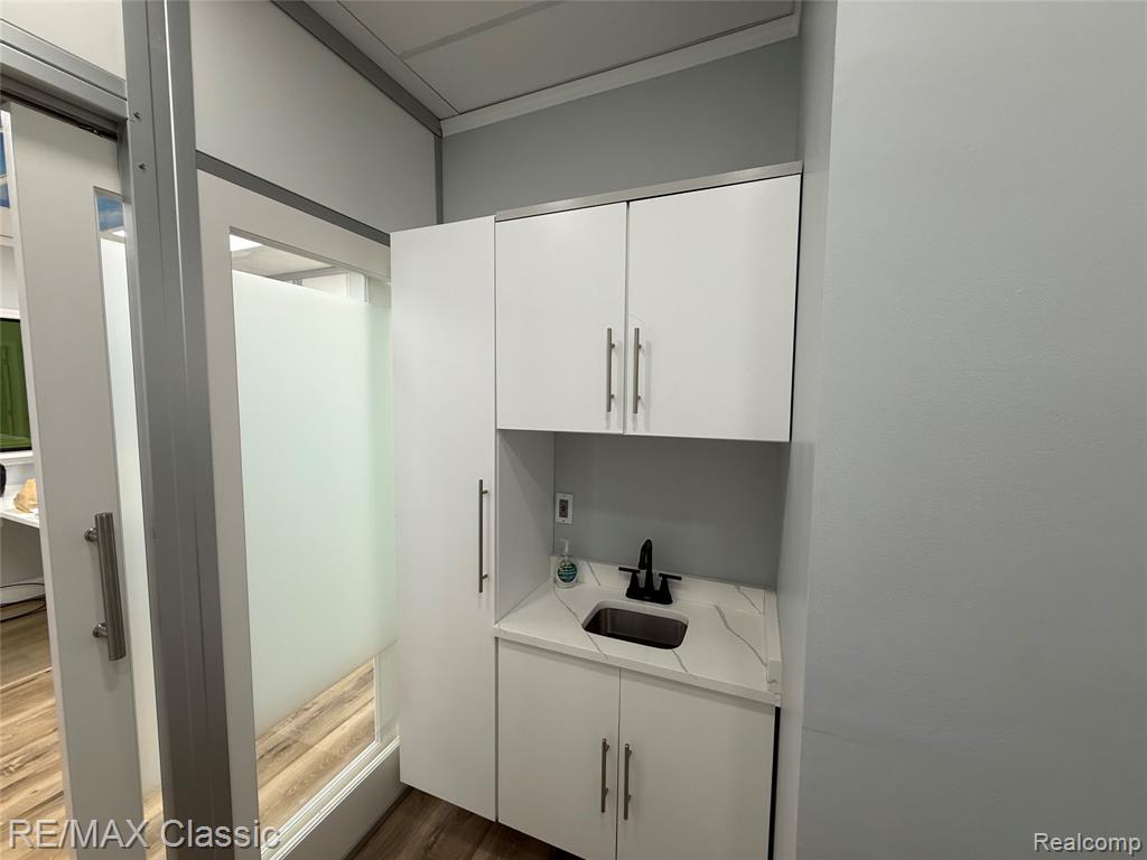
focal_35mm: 14
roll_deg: +0.0
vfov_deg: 85.7
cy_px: 430
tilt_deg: -4.5
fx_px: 464
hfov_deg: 102.1
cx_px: 574
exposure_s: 1/120
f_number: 2.2
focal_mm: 2.22
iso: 80
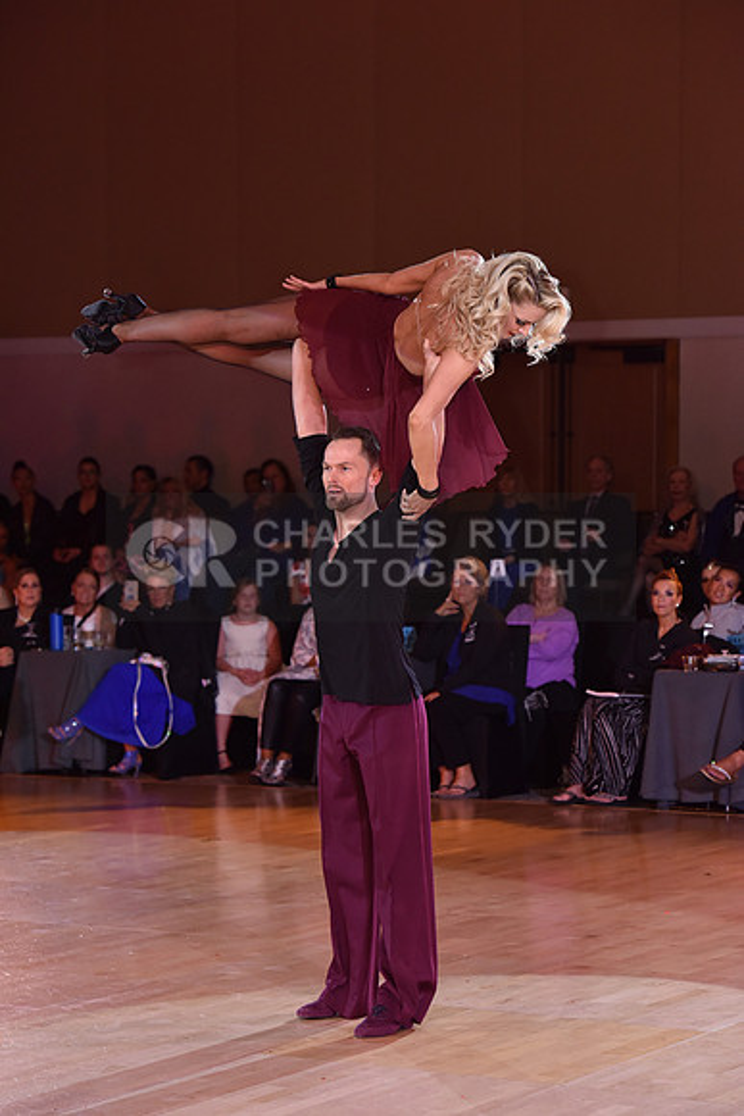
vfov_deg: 19.5
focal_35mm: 105
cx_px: 372
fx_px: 3253
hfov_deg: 13.0
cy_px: 558
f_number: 5
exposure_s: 1/250
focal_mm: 105
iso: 1600
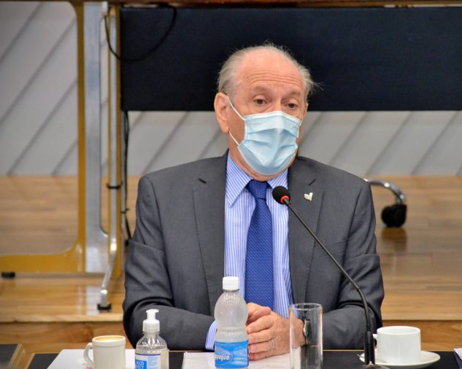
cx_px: 258
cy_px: 185
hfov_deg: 6.7
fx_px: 3964
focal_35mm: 290
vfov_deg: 5.3
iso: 3200
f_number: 5.6
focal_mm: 170
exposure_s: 1/125
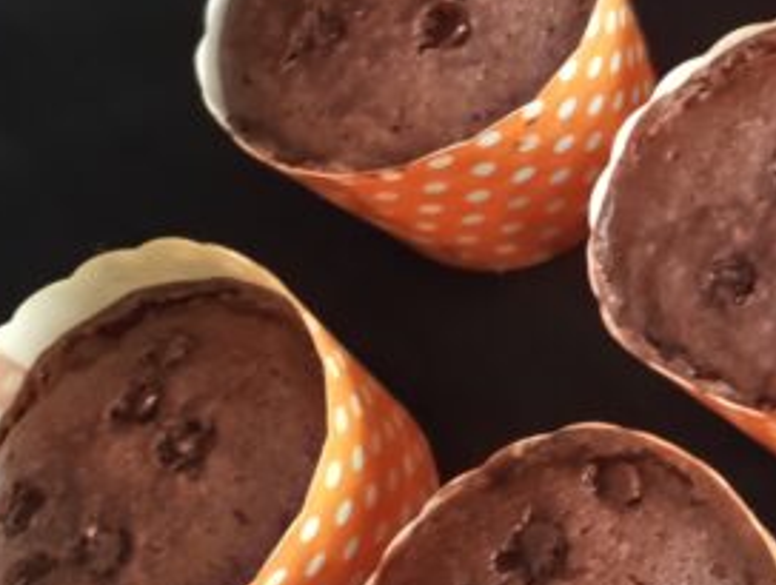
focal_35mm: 72
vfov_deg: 20.4
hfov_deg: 24.6
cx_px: 913
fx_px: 1617
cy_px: 170
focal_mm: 4.26
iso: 3543
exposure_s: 1/20
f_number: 1.8
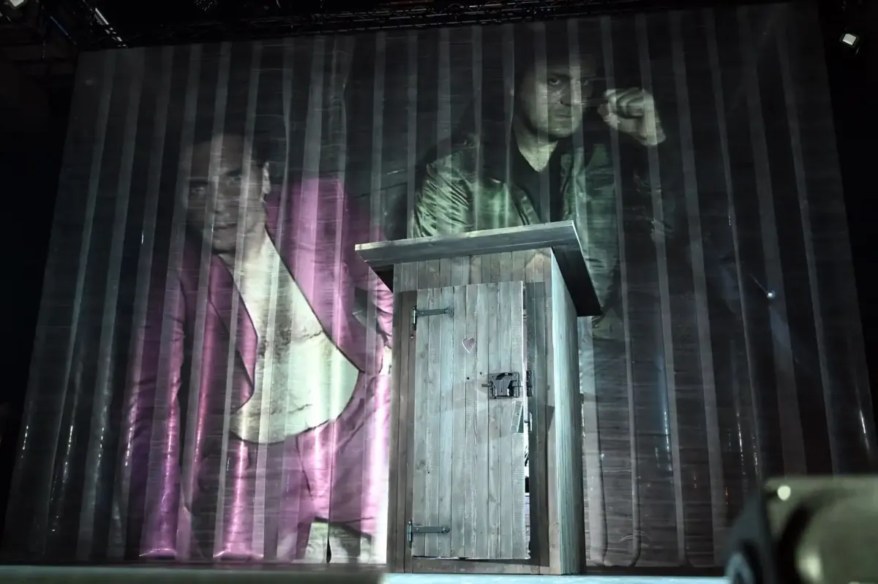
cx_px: 439
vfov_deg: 37.8
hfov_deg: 54.5
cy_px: 292
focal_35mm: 35
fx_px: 853
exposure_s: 1/15
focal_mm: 35
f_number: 4
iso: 3200
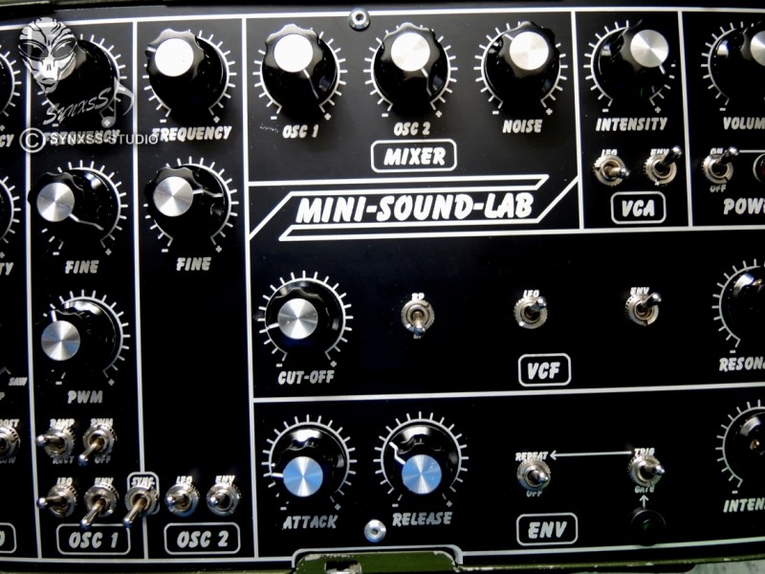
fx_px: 619
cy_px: 287
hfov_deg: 63.4
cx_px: 382
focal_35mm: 28
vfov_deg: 49.7
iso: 220
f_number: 2
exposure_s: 1/30
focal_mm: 6
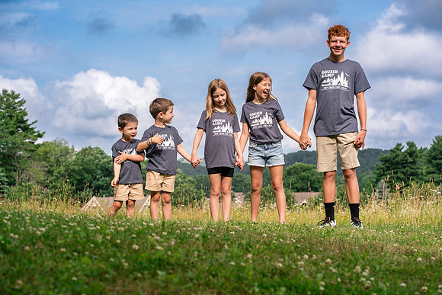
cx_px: 221
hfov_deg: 23.9
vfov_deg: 16.1
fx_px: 1044
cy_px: 148
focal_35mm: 85
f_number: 5.6
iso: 400
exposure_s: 1/1600
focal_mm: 85
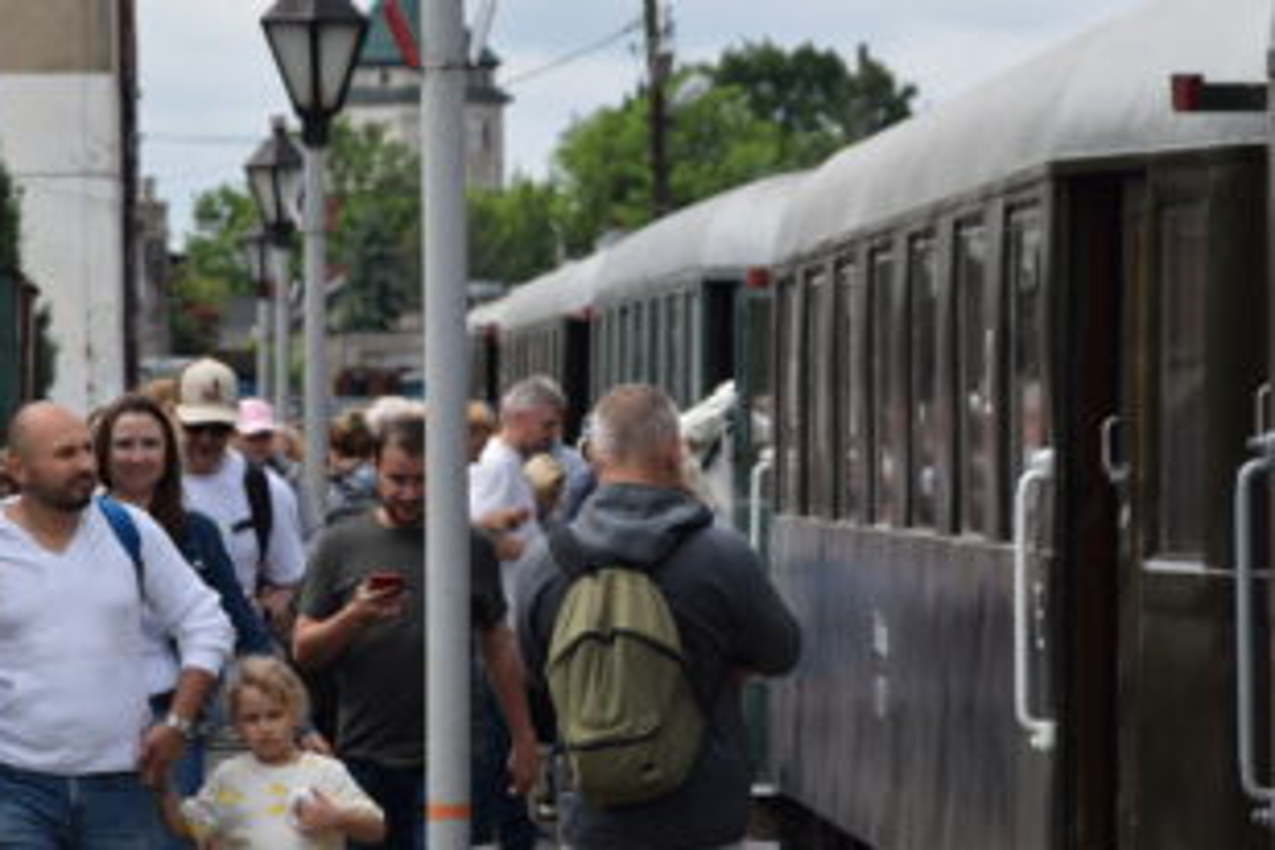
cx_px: 567
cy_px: 442
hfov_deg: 8.8
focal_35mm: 233
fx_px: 8251
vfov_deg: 5.9
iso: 200
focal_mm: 122
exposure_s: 1/320
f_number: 9
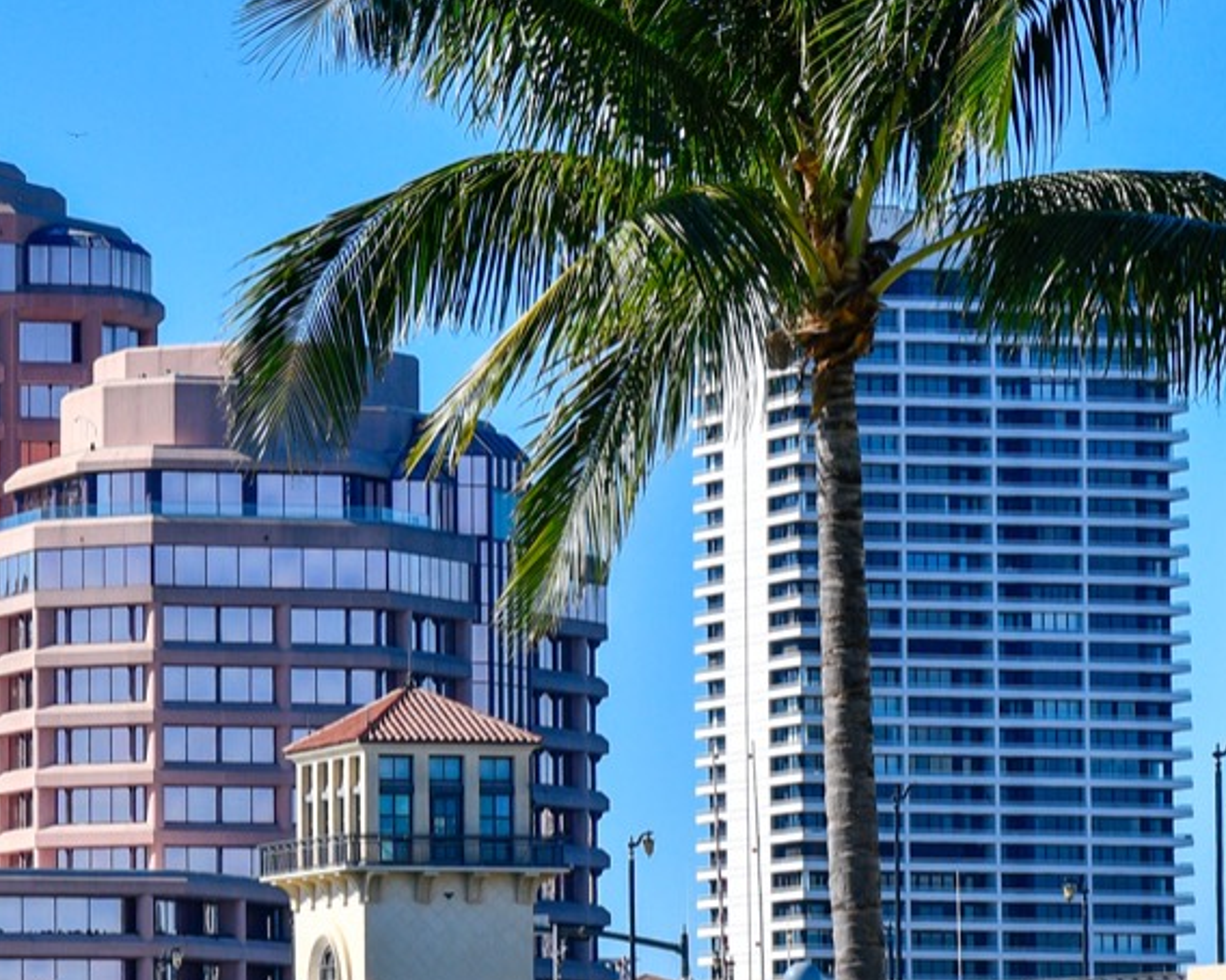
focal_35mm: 238
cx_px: -140
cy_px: 624
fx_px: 8633
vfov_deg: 6.5
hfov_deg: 8.1
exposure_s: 1/800
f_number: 8
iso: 200
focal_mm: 60
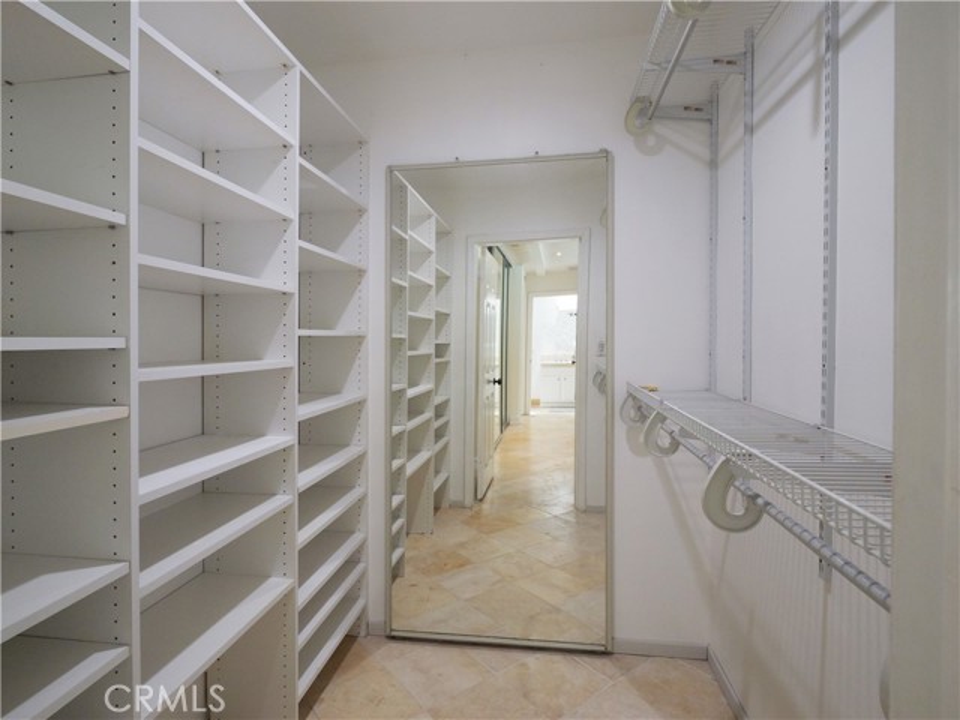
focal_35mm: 18
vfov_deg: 71.6
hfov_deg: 87.8
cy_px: 360
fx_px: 499
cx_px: 480
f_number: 8
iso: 640
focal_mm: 9
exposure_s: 1/50
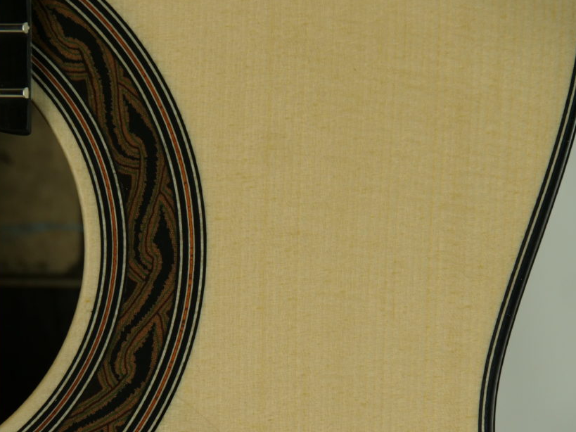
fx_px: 6505
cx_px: 279
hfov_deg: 5.1
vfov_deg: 3.8
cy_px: 274
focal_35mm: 391
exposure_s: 1/320
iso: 800
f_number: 5.6
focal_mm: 150
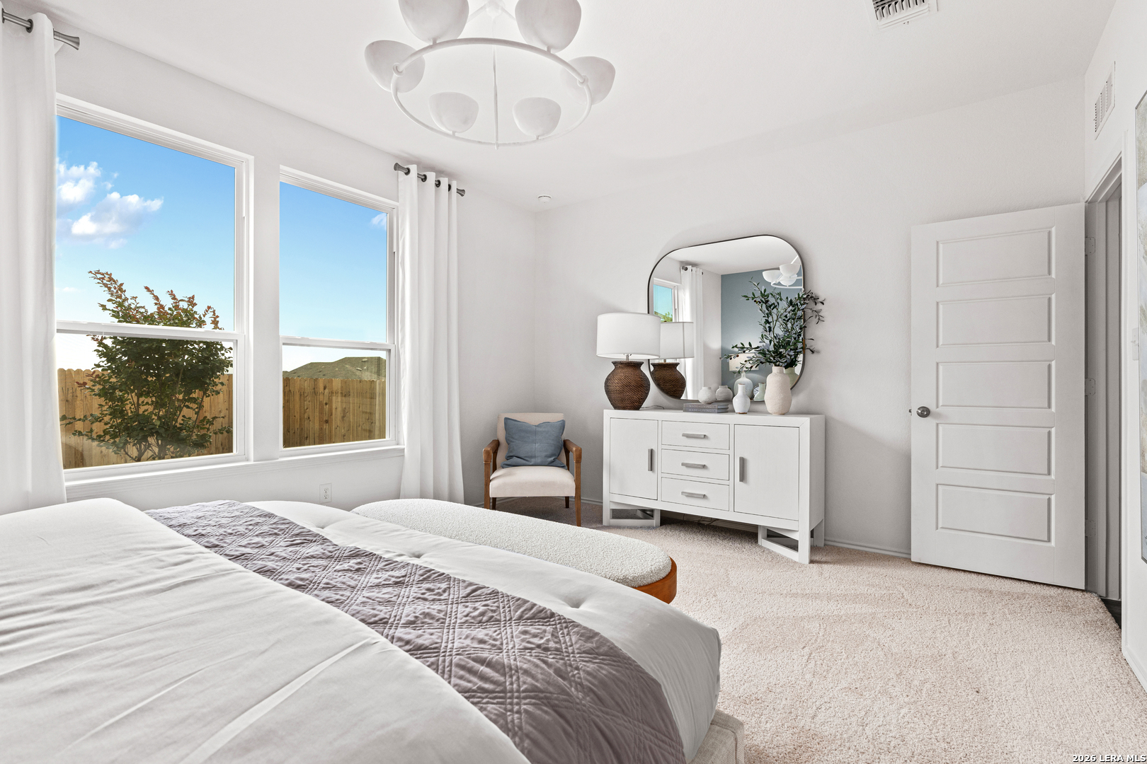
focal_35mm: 16
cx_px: 574
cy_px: 382
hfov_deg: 96.7
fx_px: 510
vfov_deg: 73.7
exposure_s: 1/25
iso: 400
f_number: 8
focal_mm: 16
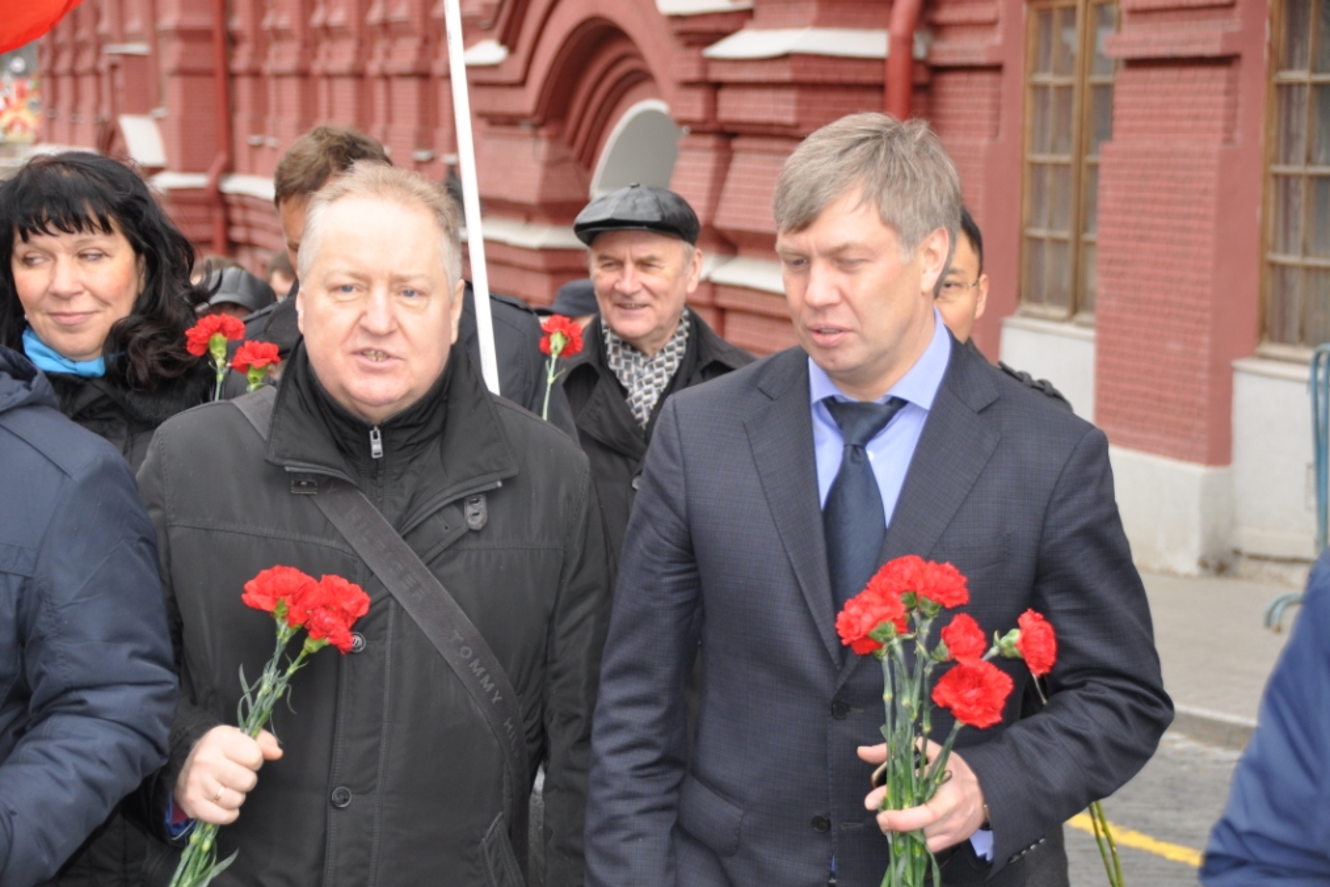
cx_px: 664
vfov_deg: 12.1
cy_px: 442
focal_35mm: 114
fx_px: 4193
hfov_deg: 18.0
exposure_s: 1/160
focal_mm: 75
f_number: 5
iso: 400
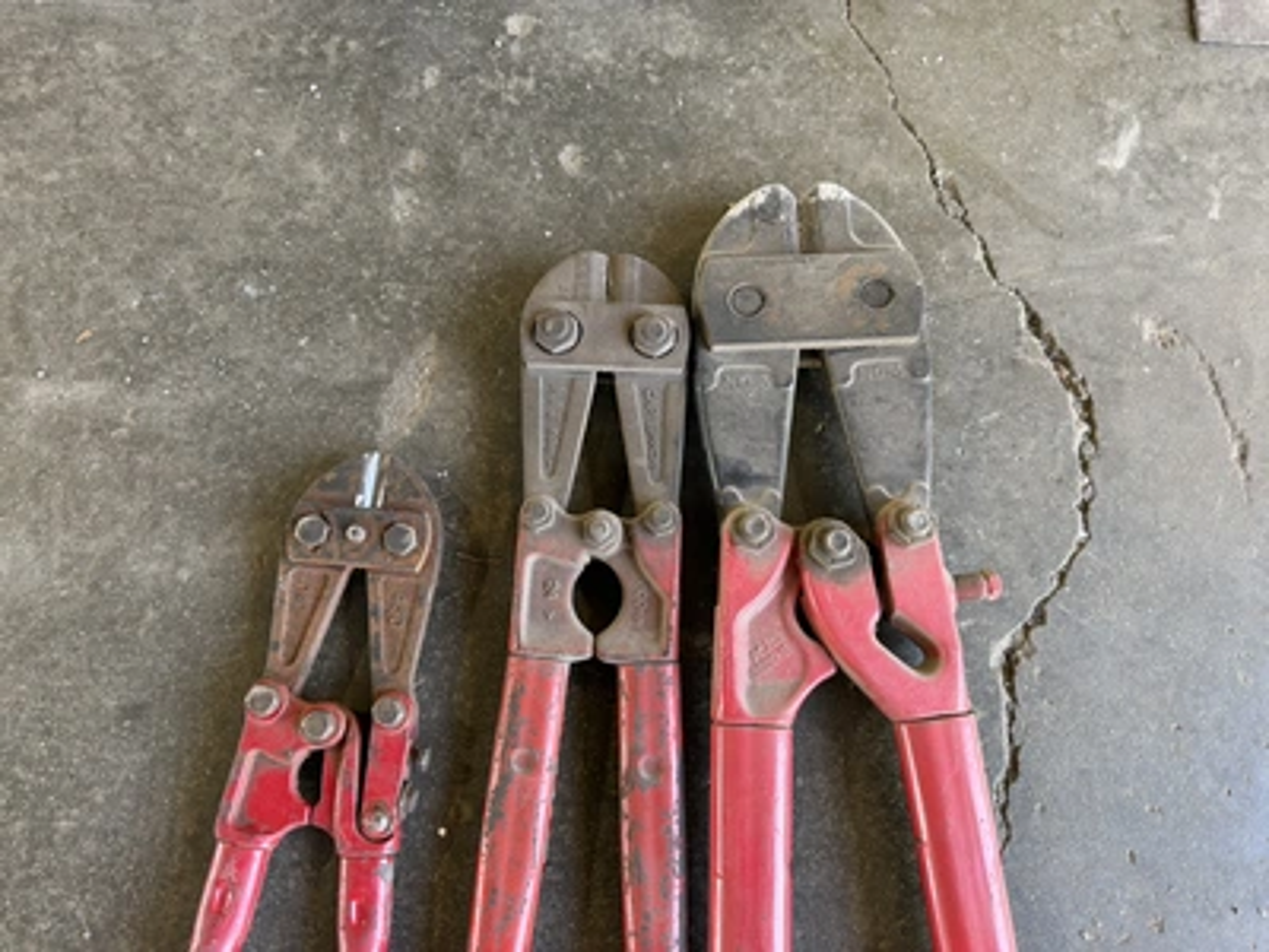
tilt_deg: -73.7
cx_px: 634
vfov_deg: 56.8
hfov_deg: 71.6
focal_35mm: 24
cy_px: 476
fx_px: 880
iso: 125
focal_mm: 6.76
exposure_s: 1/60
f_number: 1.78
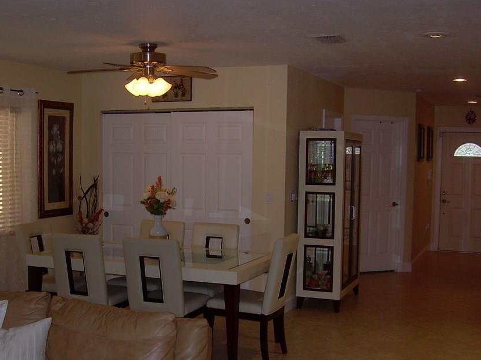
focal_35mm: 47
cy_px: 210
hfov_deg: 40.4
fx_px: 653
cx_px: 217
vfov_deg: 30.8
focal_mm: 6.3
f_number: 2.8
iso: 50
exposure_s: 1/60
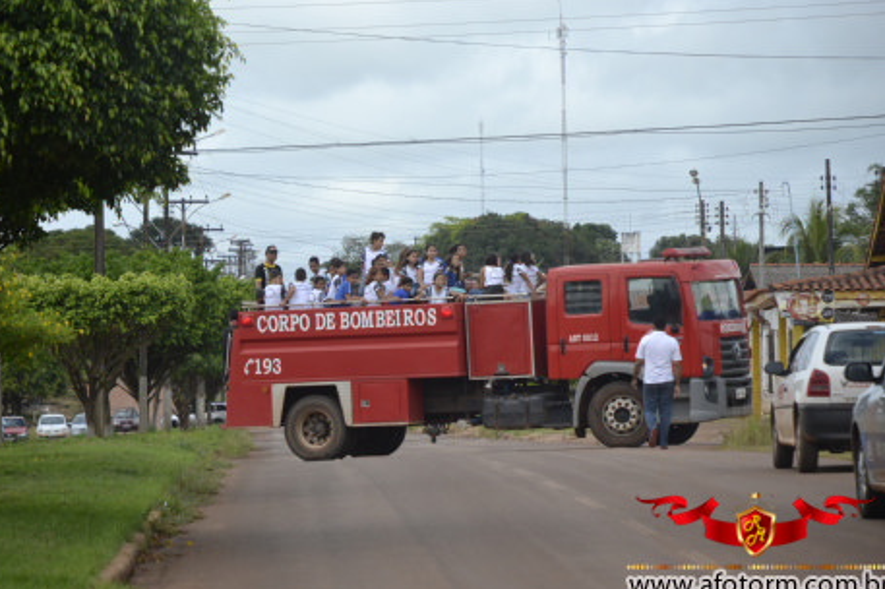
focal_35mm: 222
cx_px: 424
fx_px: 5442
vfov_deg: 6.2
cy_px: 303
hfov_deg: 9.3
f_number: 5.6
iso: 400
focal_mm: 135
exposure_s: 1/1000
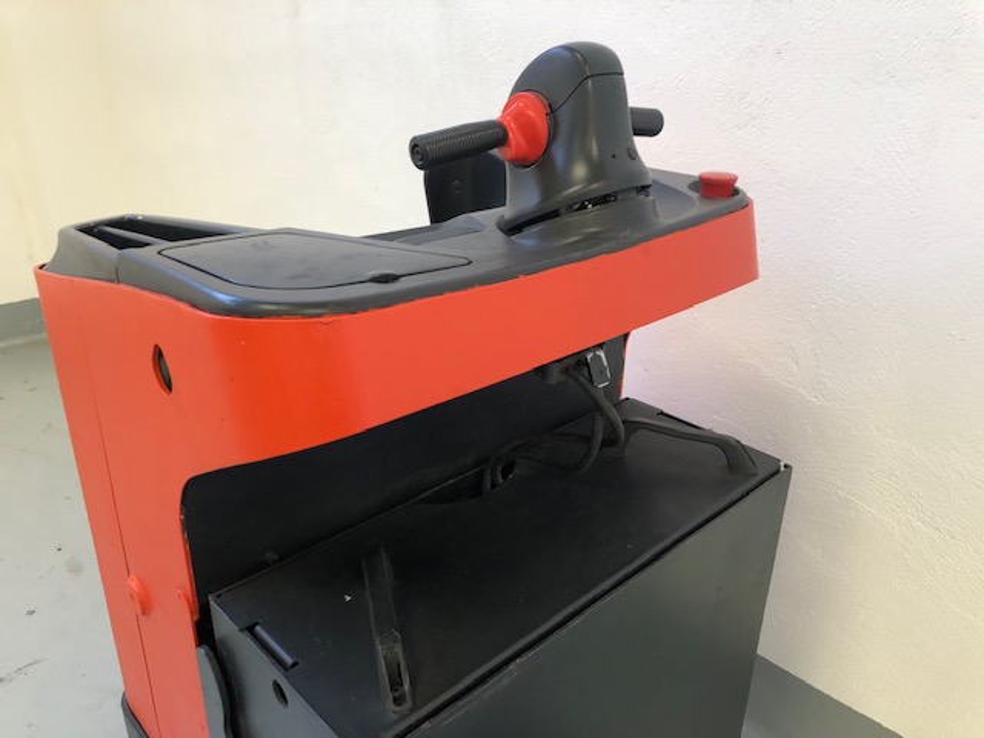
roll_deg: +0.7
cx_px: 492
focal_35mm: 28
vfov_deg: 49.7
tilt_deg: -22.9
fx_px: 796
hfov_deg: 63.4
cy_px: 369
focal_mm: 4
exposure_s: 1/17
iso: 40
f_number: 1.8
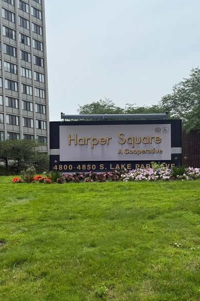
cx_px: 104
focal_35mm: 56
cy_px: 164
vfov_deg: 35.6
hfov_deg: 24.2
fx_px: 467
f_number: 1.78
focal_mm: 6.76
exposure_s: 1/8772
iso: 80
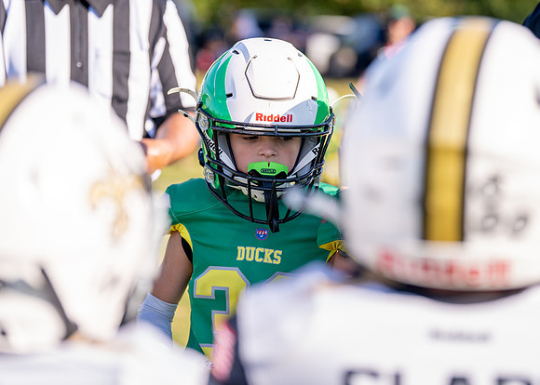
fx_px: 2026
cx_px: 266
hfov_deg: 15.2
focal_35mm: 132
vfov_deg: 10.9
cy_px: 169
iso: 320
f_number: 2.8
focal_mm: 105
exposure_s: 1/3200
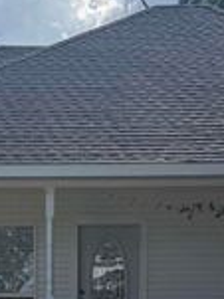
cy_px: 395
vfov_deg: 17.4
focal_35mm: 106
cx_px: 73
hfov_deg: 13.9
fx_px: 916
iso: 100
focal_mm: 6.76
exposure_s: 1/4673
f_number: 1.78
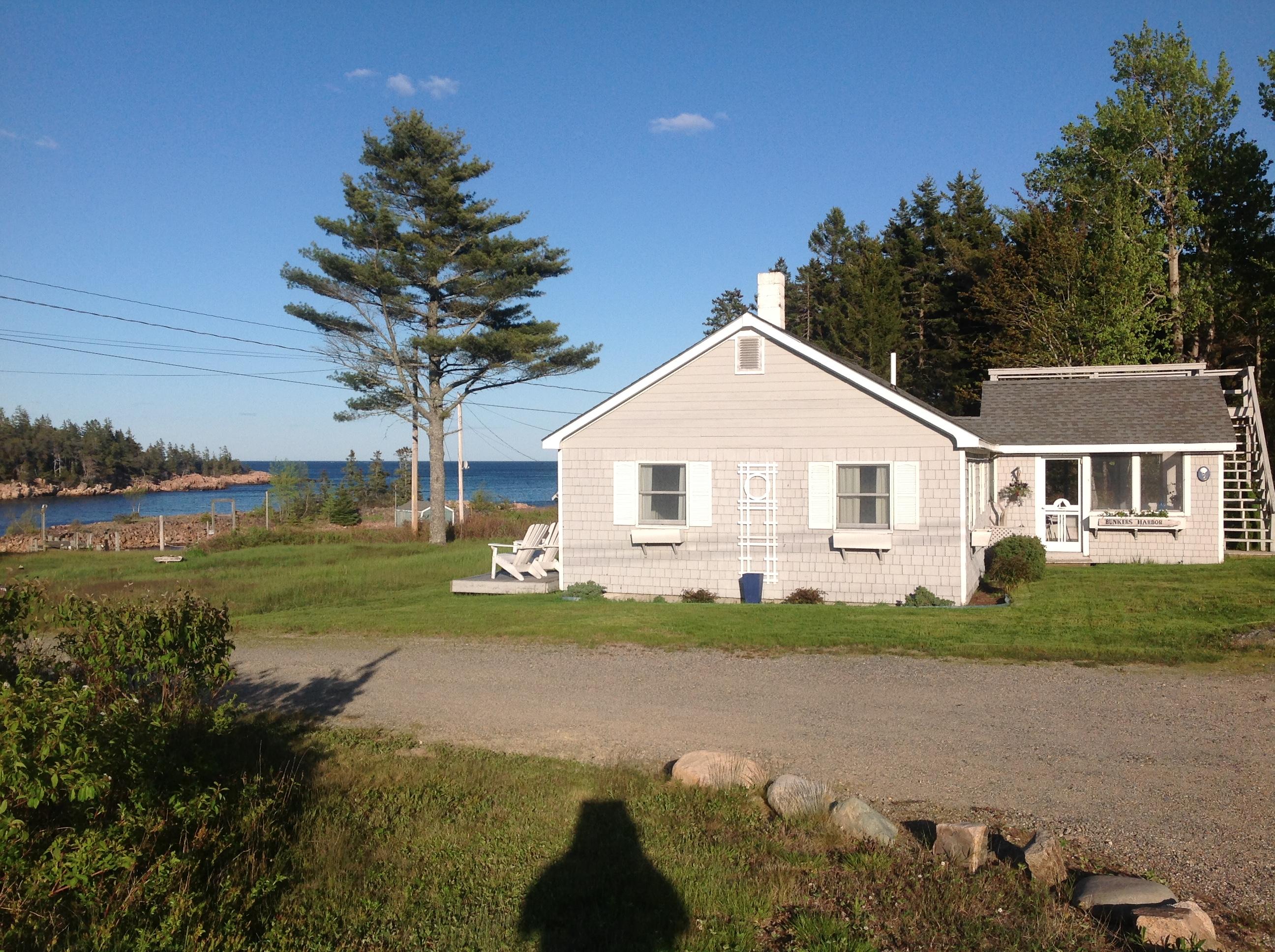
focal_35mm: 35
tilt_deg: -1.1
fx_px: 1287
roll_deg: -1.3
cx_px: 638
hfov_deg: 52.7
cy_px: 476
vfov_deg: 40.6
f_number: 2.4
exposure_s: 1/2519
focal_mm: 4.28
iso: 50
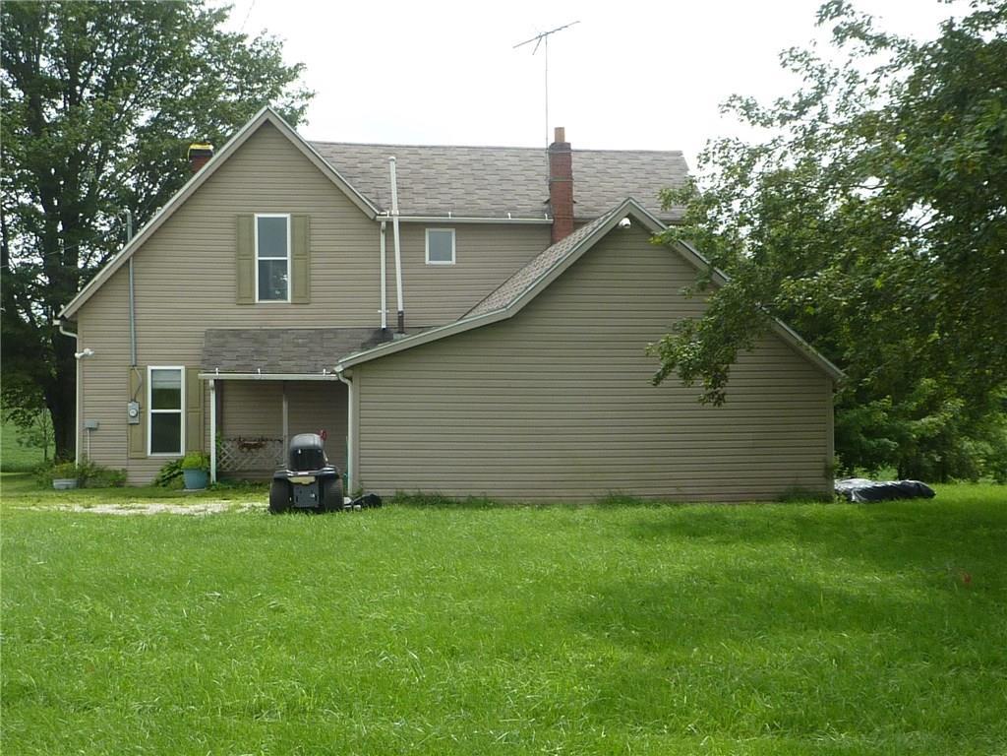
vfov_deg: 30.3
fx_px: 1396
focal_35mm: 48
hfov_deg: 39.7
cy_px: 378
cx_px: 504
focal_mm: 4.4
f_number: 4
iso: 100
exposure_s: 1/500
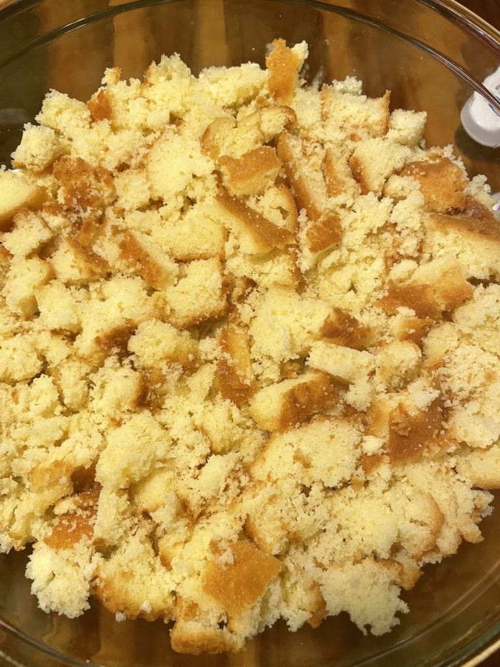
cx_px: 250
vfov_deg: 67.3
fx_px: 501
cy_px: 334
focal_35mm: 26
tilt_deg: -74.1
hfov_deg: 53.1
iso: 100
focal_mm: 4.2
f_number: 1.6
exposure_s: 1/60
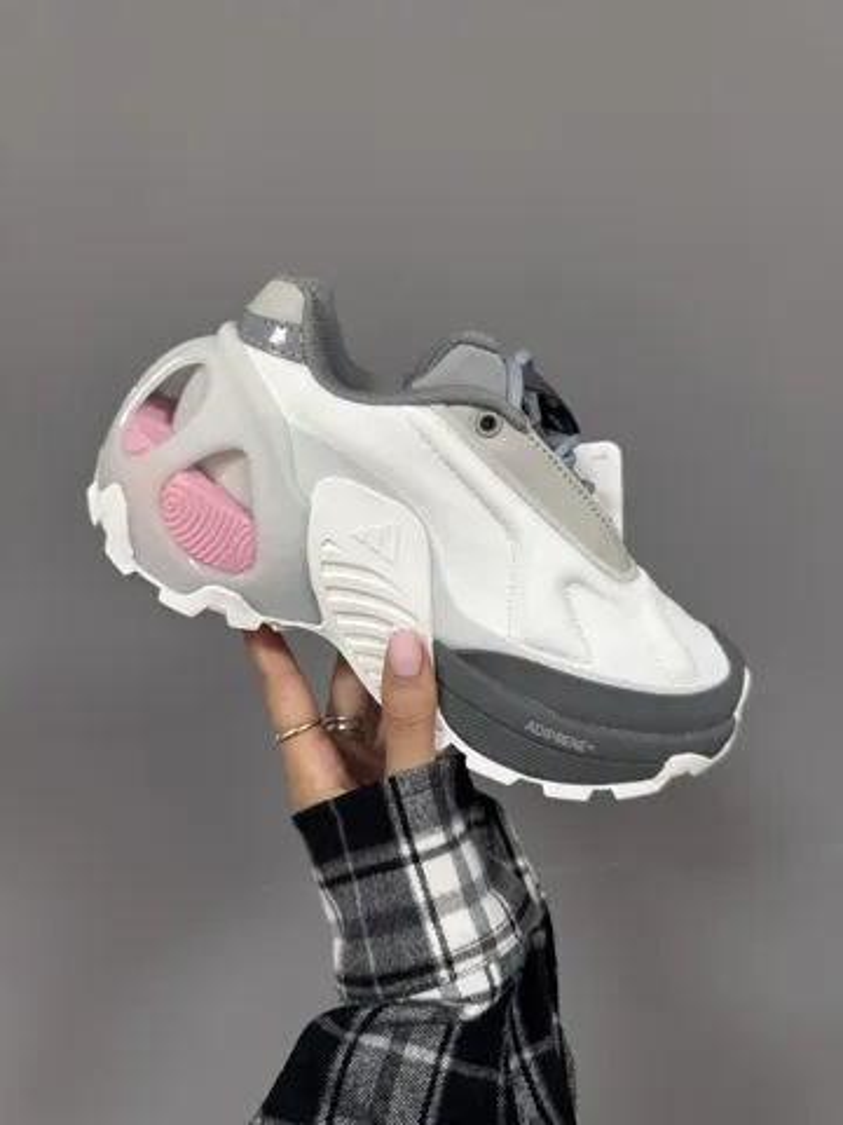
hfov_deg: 56.8
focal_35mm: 24
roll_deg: +3.1
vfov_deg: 71.6
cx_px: 422
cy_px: 562
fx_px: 779
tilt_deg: -17.6
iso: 200
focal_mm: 6.76
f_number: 1.78
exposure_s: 1/110
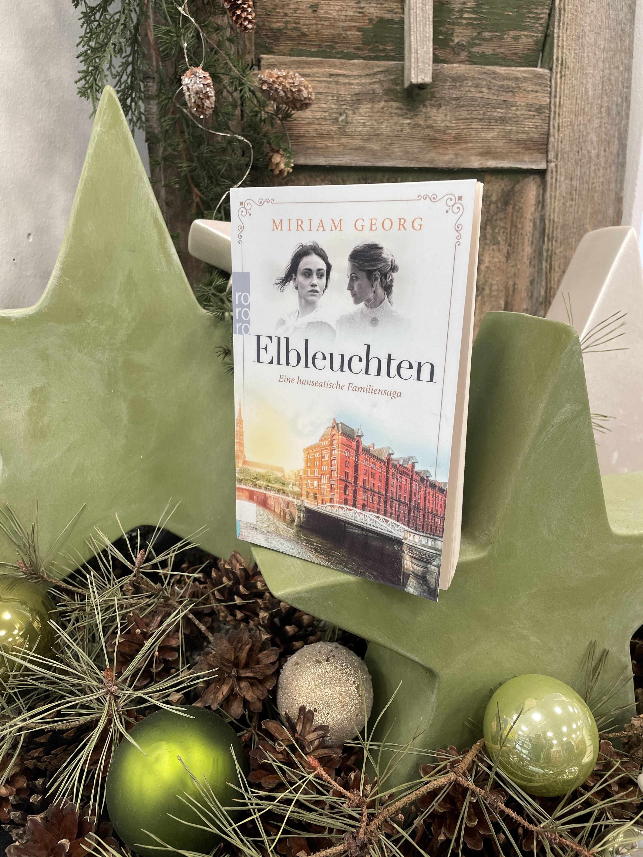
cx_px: 322
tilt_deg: -15.1
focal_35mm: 26
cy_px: 428
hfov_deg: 53.1
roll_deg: +0.9
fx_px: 644
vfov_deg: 67.3
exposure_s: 1/118
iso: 100
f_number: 1.6
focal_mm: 4.2
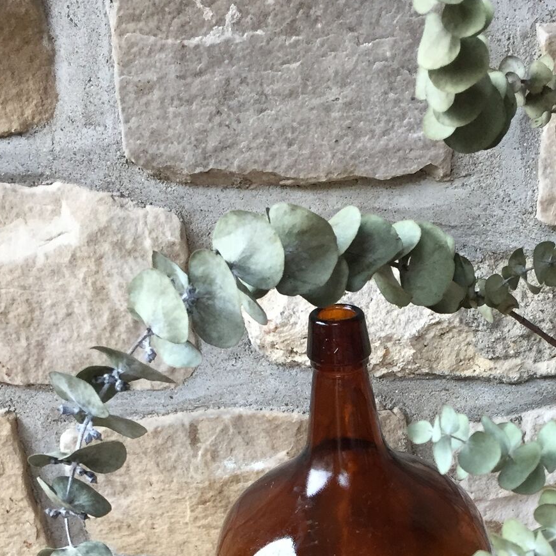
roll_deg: +4.3
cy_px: 594
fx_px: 1072
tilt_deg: -34.3
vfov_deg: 27.0
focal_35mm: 59
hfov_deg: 28.7
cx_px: 402
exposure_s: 1/33
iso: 80
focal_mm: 4.15
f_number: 2.2
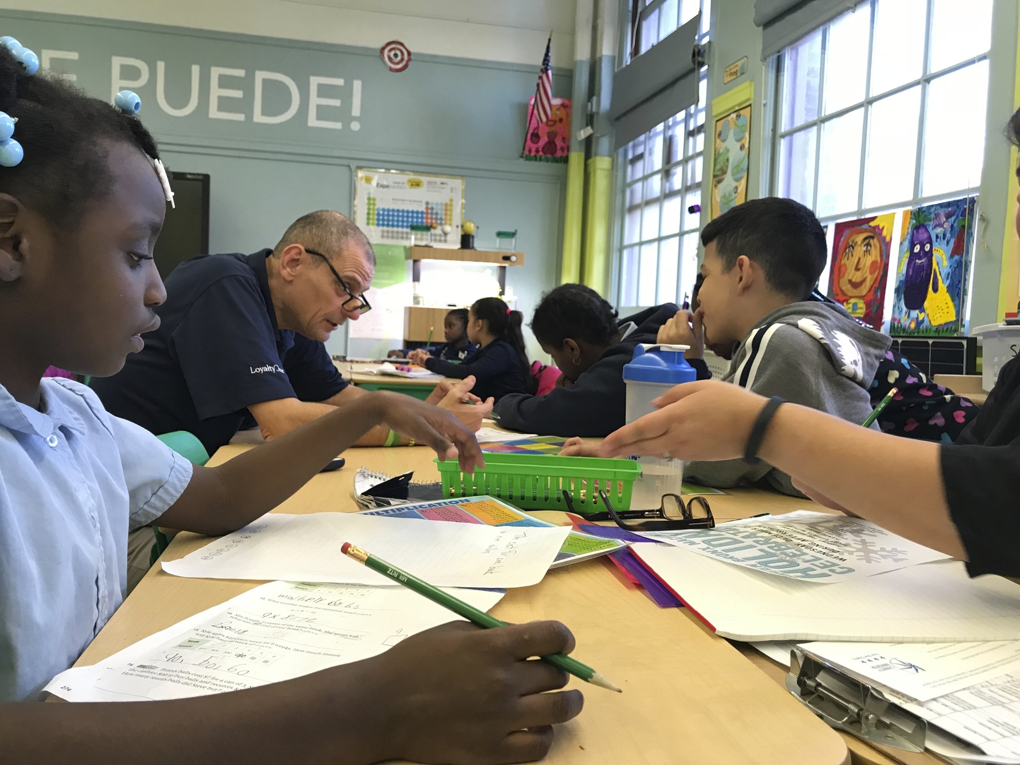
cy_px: 382
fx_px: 825
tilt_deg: -2.1
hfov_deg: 63.4
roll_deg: -2.0
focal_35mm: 28
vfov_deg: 49.7
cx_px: 510
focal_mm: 3.99
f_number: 1.8
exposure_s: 1/30
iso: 32
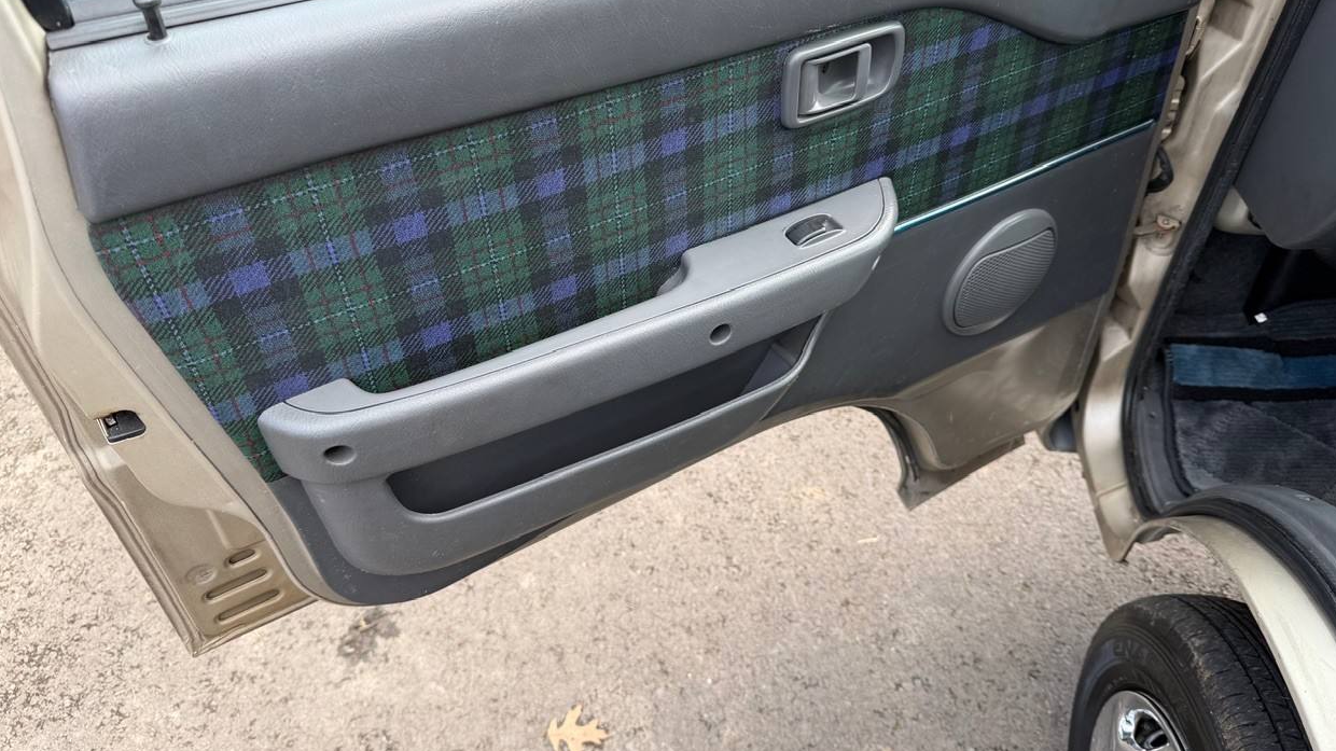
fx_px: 956
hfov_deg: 69.9
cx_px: 687
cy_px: 317
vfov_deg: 42.7
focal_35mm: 27
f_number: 1.78
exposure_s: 1/355
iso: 80
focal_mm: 6.76
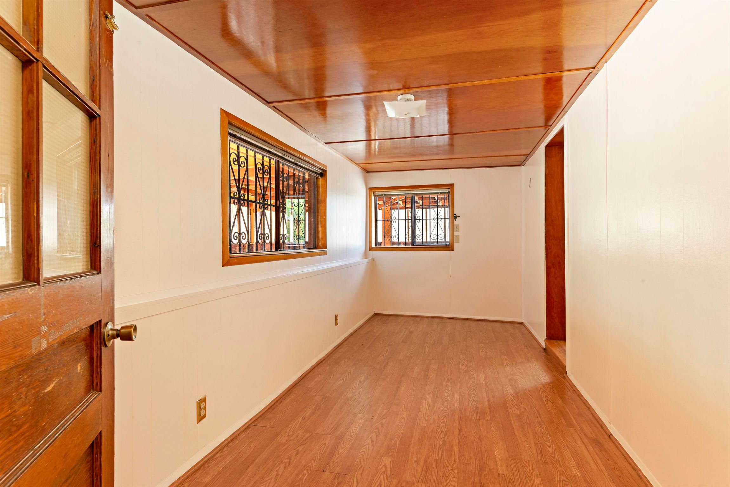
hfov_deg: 90.0
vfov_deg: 67.4
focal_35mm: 18
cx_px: 365
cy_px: 244
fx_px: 365
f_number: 11
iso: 400
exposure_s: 1
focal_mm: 18
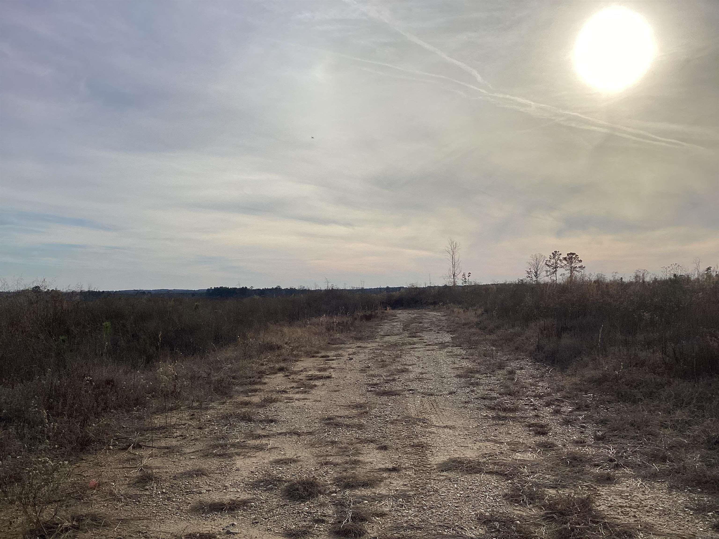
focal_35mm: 31
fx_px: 644
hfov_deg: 58.4
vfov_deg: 45.4
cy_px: 270
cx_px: 360
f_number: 2.4
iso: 25
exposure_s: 1/4808
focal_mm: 3.3
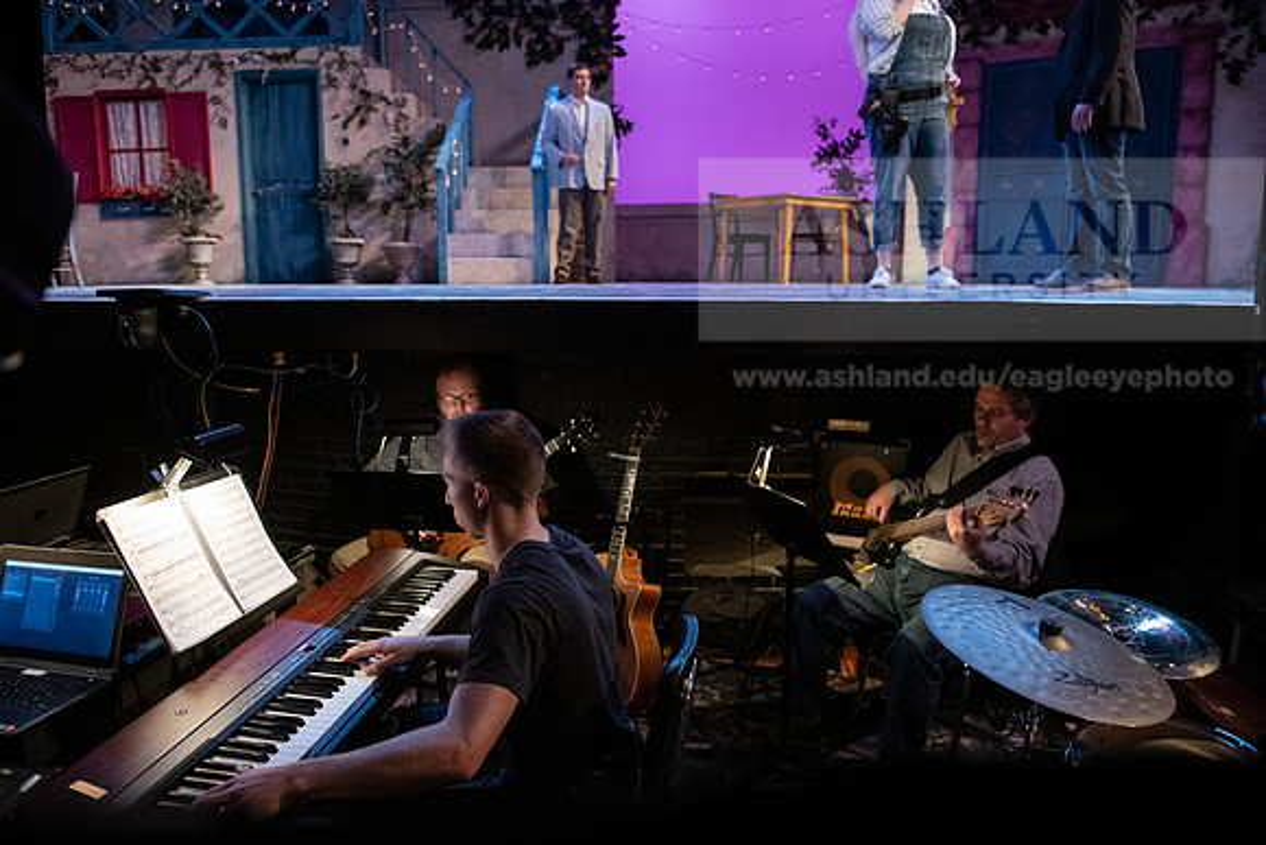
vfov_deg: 53.2
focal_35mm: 24
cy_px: 422
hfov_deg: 73.7
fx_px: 844
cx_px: 633
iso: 4000
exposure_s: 1/250
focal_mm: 24
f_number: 2.8
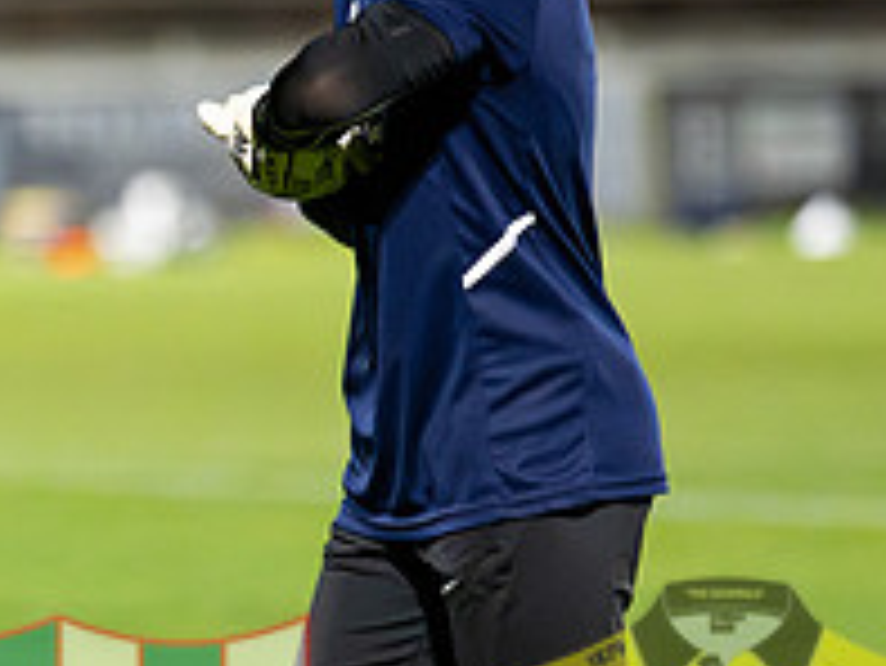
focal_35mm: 568
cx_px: -84
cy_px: 317
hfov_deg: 3.5
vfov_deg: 2.6
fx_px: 14547
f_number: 1.8
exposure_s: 1/2000
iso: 8000
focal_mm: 135
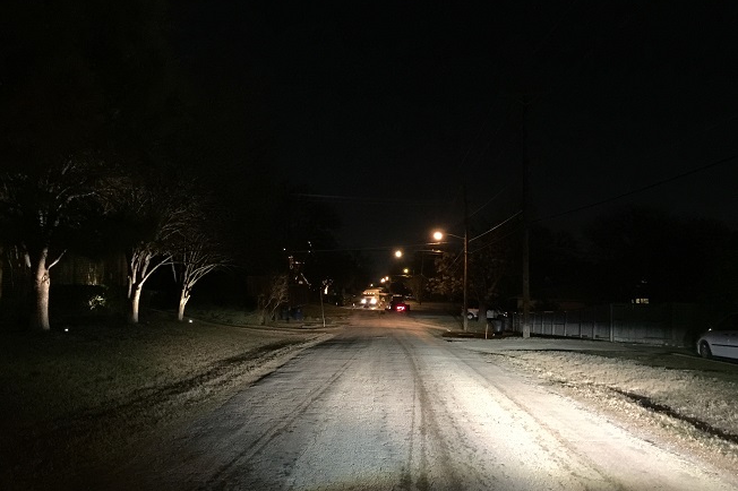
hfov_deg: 60.3
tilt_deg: +1.6
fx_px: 635
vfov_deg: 42.2
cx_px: 360
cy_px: 269
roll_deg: -0.6
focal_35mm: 31
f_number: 2.2
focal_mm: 4.15
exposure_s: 1/4
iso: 200
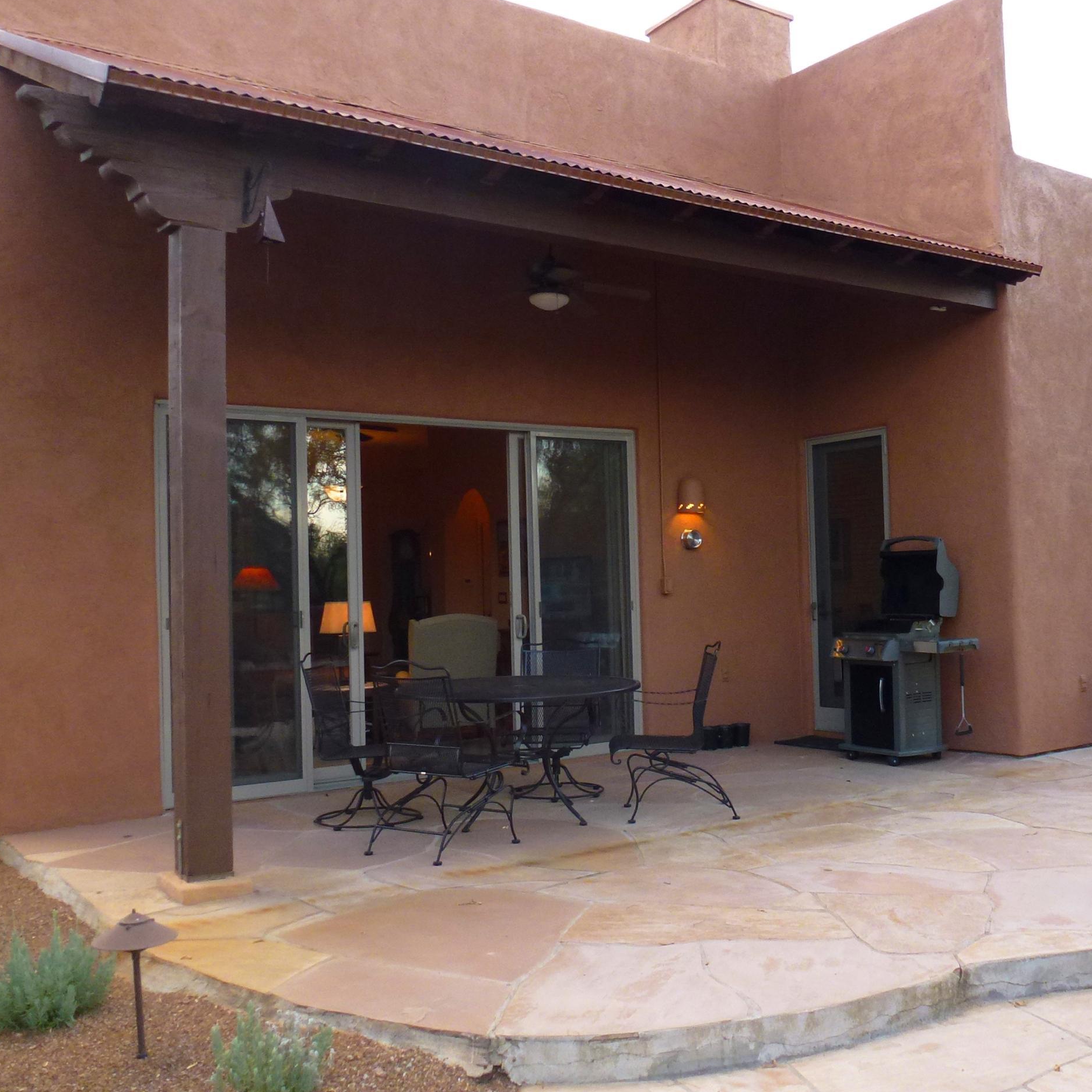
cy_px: 545
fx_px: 1213
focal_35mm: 34
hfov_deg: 48.2
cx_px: 646
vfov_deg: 48.5
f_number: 3.5
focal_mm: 4.3
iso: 160
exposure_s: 1/60
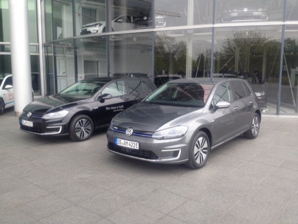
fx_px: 301
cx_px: 149
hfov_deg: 52.6
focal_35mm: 35
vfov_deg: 40.7
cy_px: 112
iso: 50
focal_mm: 4.28
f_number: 2.4
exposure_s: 1/190
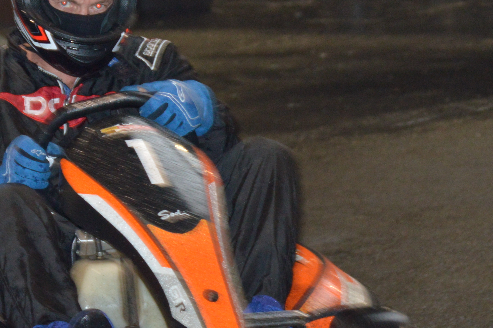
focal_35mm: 306
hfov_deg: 6.7
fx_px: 4190
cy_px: 208
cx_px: 322
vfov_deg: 4.5
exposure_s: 1/60
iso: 800
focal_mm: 85
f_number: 4.5
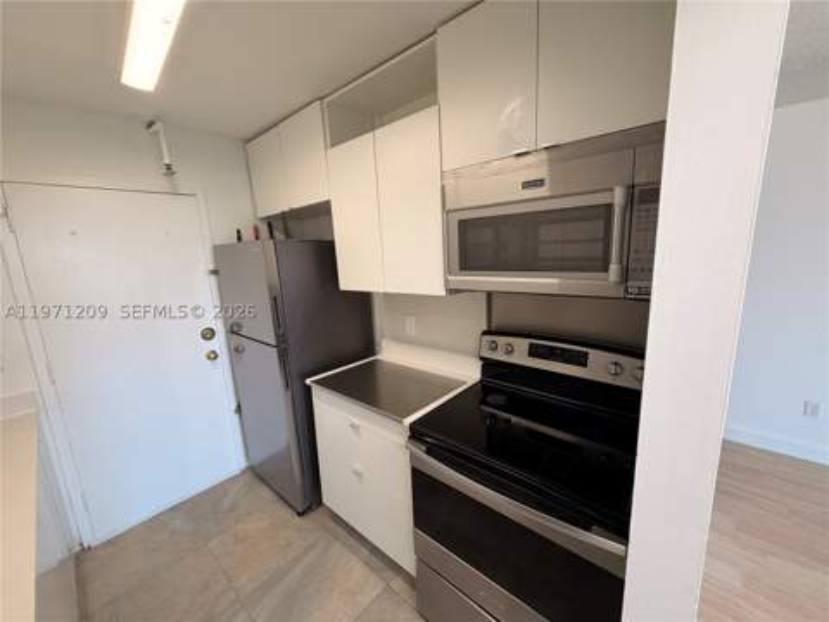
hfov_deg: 102.1
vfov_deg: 85.7
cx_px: 414
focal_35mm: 14
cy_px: 311
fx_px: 335
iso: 160
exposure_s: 1/120
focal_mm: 2.22
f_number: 2.2
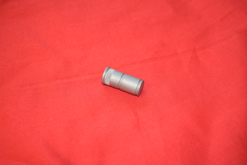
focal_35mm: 52
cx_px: 124
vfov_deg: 25.8
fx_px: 360
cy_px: 82
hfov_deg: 37.8
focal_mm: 35
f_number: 5
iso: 320
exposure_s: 1/40
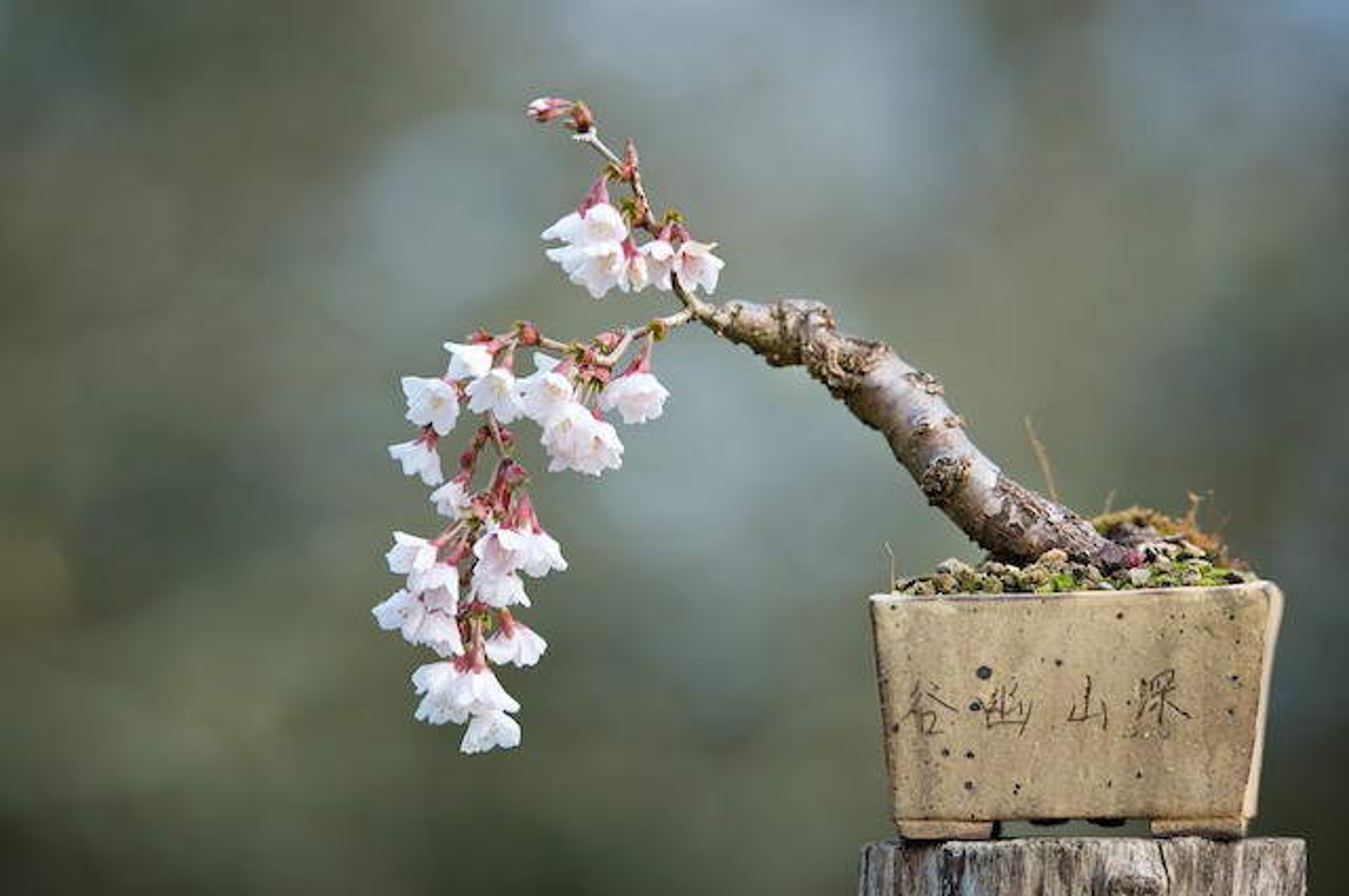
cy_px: 448
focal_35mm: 200
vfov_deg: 6.8
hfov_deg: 10.3
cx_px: 674
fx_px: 7485
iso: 200
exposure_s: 1/320
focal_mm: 200
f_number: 5
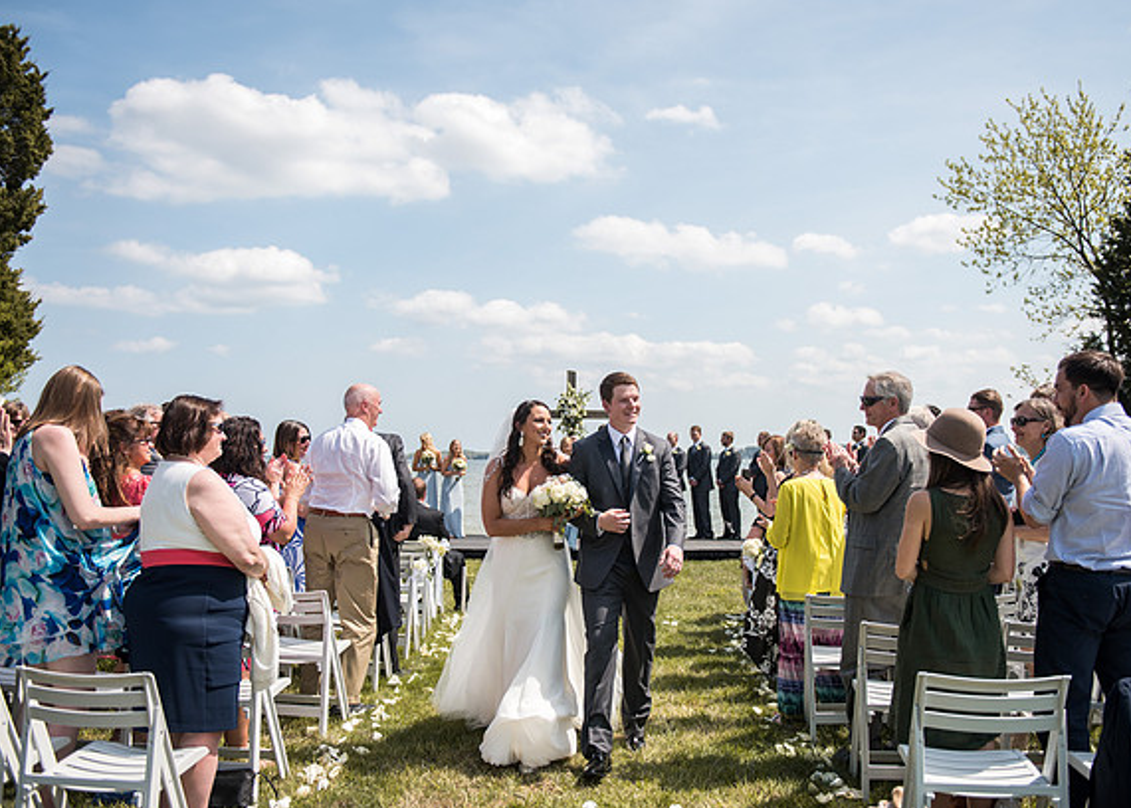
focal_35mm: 31
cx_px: 591
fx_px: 996
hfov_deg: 59.2
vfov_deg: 44.2
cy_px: 404
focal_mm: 29
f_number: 2.8
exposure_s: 1/4000
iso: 160
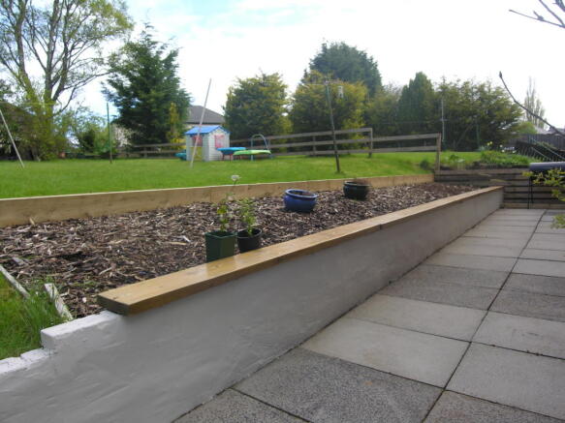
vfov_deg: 56.8
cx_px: 282
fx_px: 392
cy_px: 212
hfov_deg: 71.6
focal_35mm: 24
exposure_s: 1/124
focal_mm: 6.1
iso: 50
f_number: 4.5
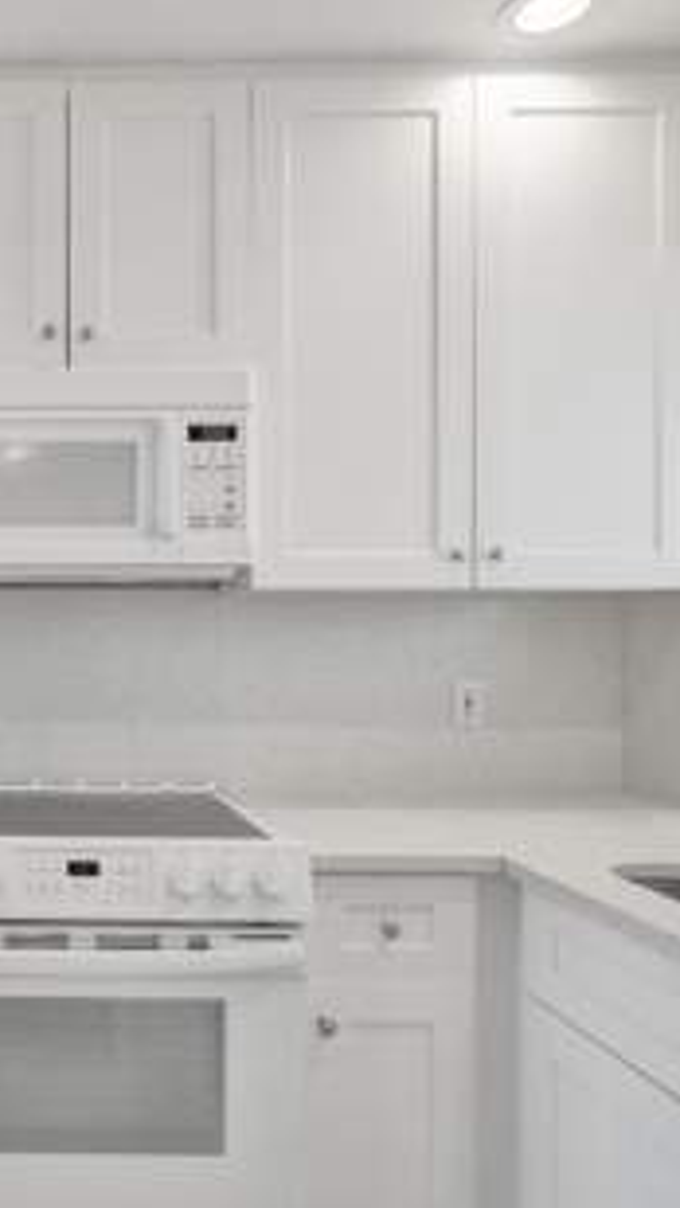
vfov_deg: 71.9
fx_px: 833
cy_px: 620
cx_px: -4
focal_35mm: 26
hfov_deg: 39.1
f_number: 5.6
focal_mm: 16
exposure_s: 1/250
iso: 1600
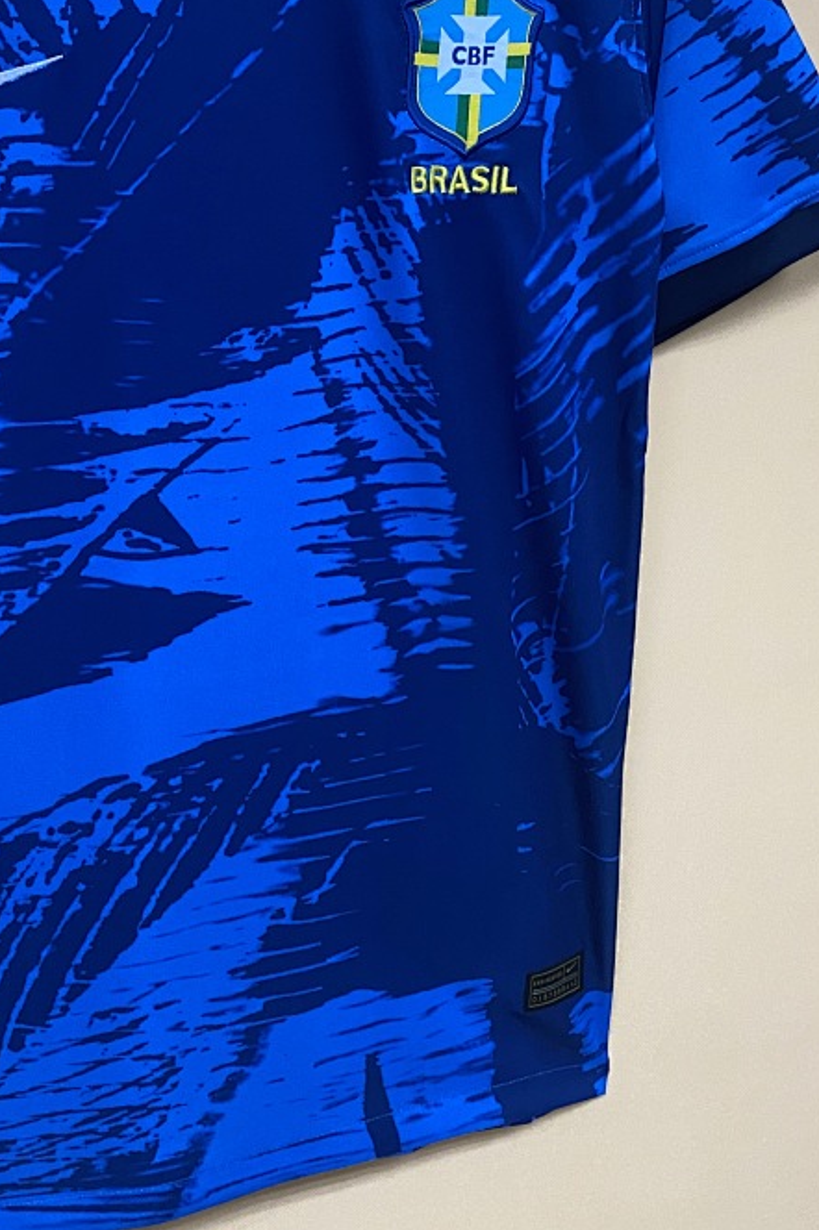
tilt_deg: -11.8
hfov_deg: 29.4
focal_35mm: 44
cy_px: 424
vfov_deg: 44.0
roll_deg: +0.8
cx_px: 109
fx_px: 1503
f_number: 1.8
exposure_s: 1/50
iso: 320
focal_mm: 4.25
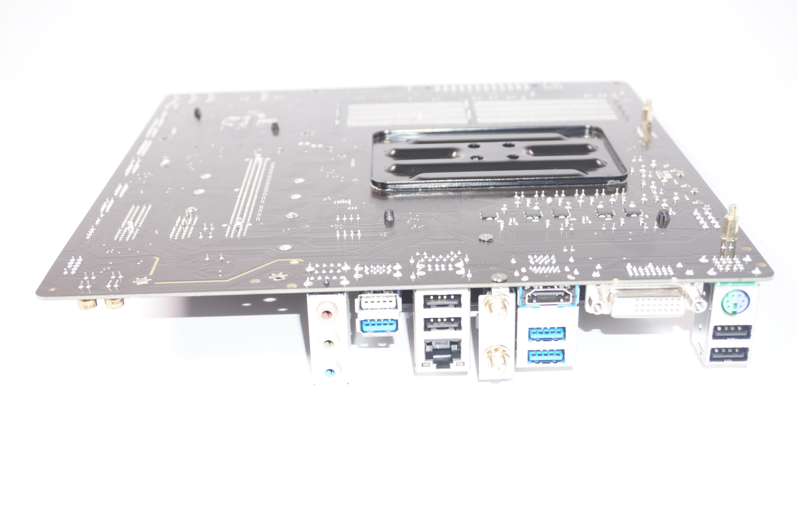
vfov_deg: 28.9
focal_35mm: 46
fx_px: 1029
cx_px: 398
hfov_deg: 42.4
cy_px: 265
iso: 320
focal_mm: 31
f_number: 5.6
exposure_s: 1/100
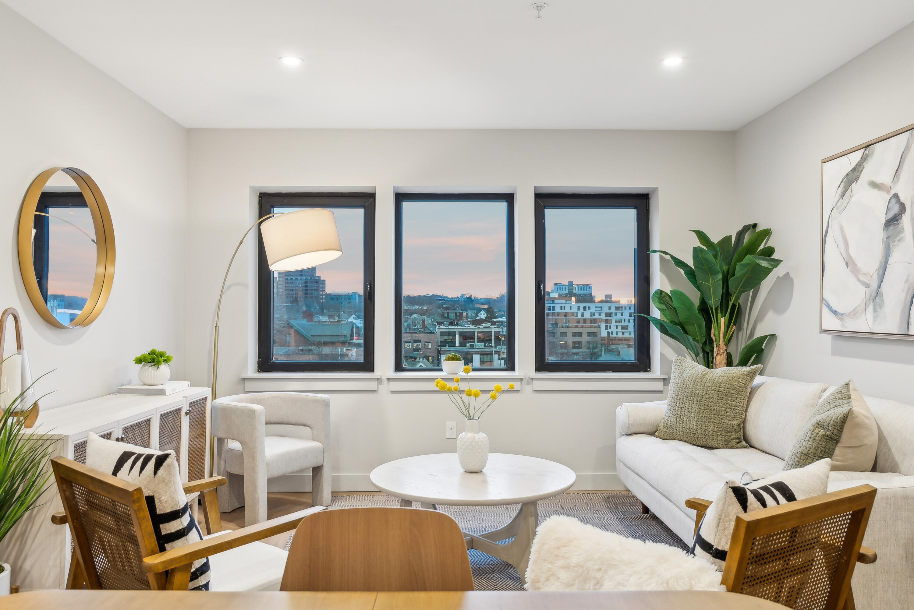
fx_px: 686
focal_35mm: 27
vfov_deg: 48.0
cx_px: 457
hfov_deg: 67.4
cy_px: 305
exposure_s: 1/5
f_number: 7.1
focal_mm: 27
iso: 320
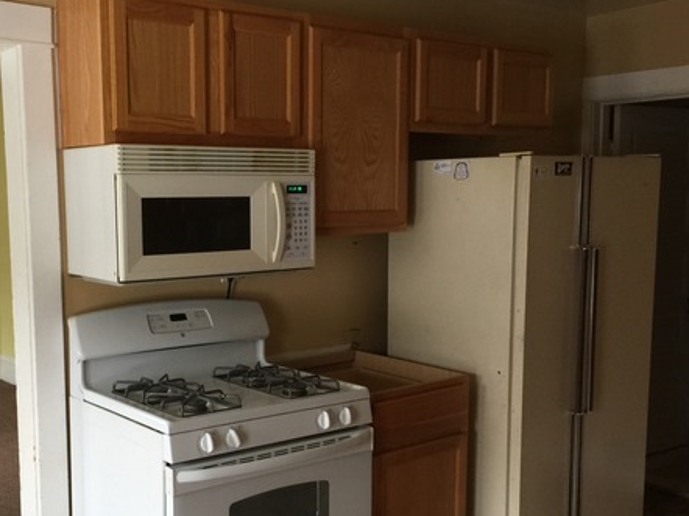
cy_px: 304
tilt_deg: -6.6
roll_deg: +1.4
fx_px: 836
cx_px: 245
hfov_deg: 44.3
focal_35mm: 42
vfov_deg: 34.2
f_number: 2.2
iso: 80
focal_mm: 4.15
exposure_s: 1/15
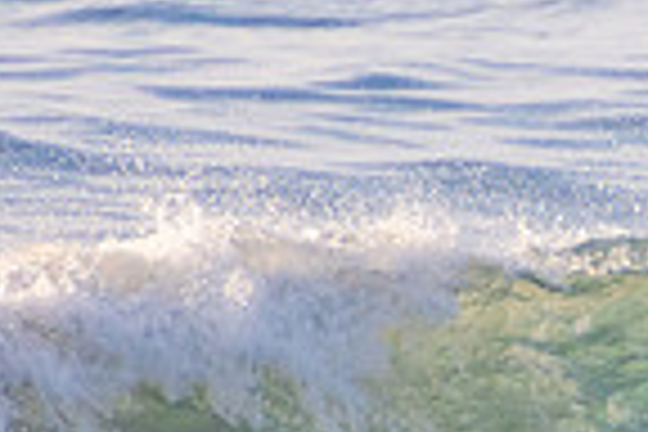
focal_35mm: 2505
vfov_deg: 0.5
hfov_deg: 0.8
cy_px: 502
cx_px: 1197
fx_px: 45086
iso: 400
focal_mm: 400
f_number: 5.6
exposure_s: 1/1250
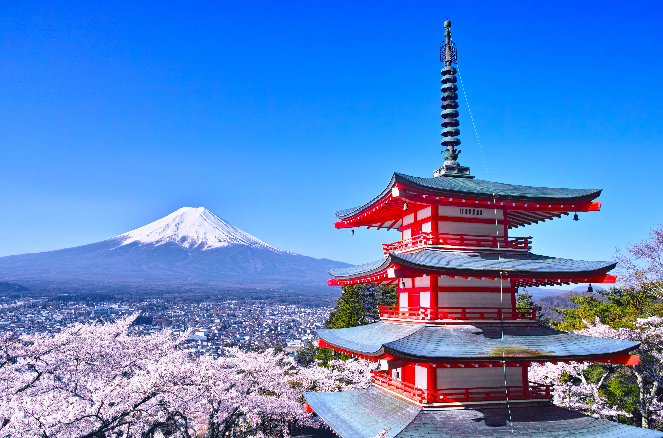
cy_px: 219
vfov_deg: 46.2
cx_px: 332
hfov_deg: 65.6
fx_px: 514
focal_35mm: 28
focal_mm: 19
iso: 100
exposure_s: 1/100
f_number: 8
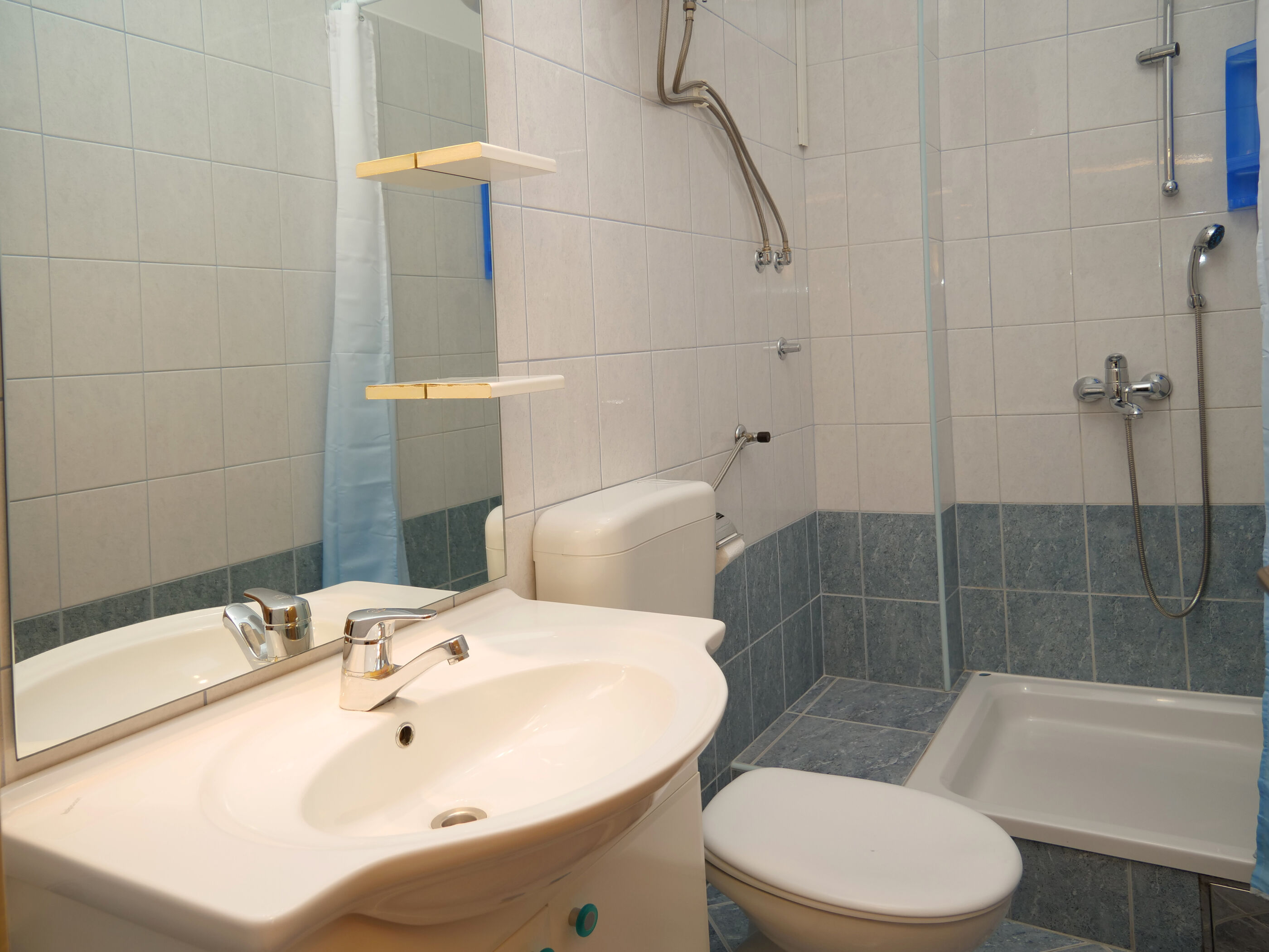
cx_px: 634
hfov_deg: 71.6
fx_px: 880
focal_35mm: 24
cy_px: 476
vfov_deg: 56.8
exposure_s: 1/60
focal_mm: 12
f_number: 3.5
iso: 200
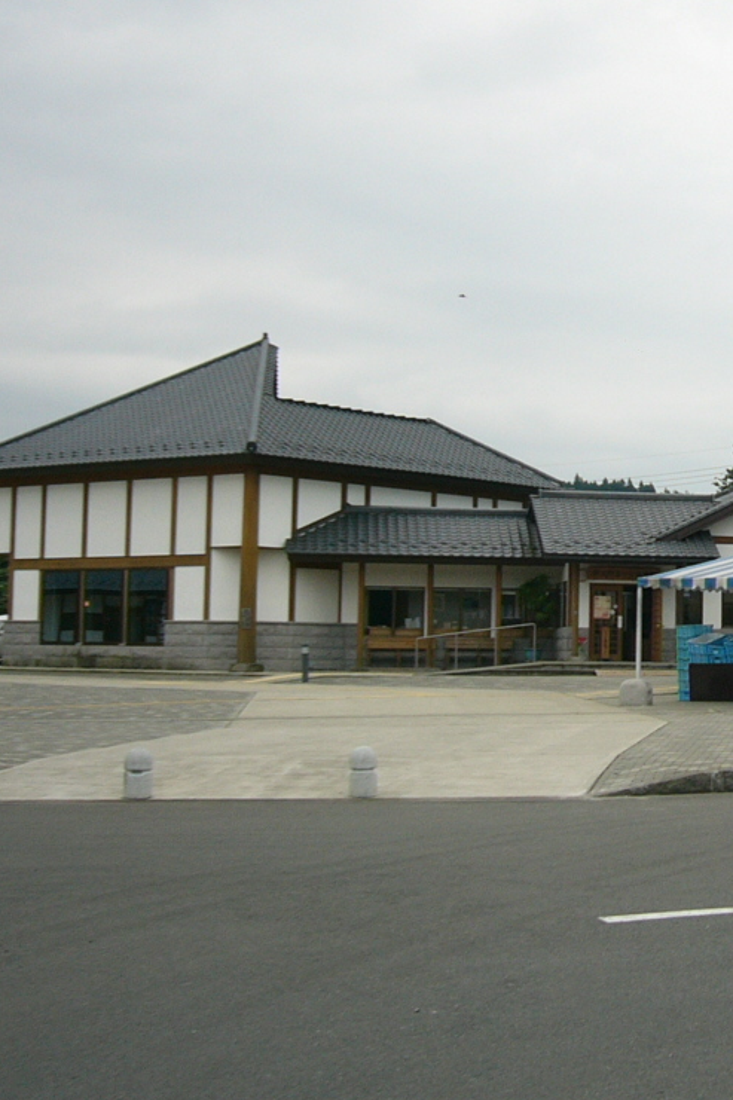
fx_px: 1925
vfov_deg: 31.9
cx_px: 807
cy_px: 489
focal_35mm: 63
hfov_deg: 20.5
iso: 50
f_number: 2.8
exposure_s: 1/250
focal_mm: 5.8
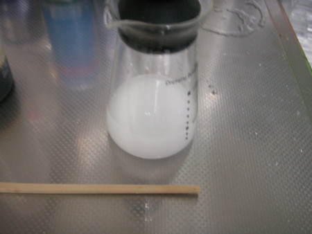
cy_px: 117
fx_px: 334
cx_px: 156
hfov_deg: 50.1
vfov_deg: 38.7
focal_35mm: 37
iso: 160
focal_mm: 7.7
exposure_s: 1/6
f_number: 3.5
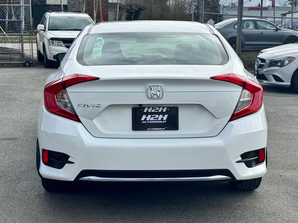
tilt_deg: -8.8
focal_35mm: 48
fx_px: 413
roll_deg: -1.2
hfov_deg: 39.7
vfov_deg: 30.3
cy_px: 112
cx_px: 149
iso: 64
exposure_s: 1/3817
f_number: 1.78
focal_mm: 6.76
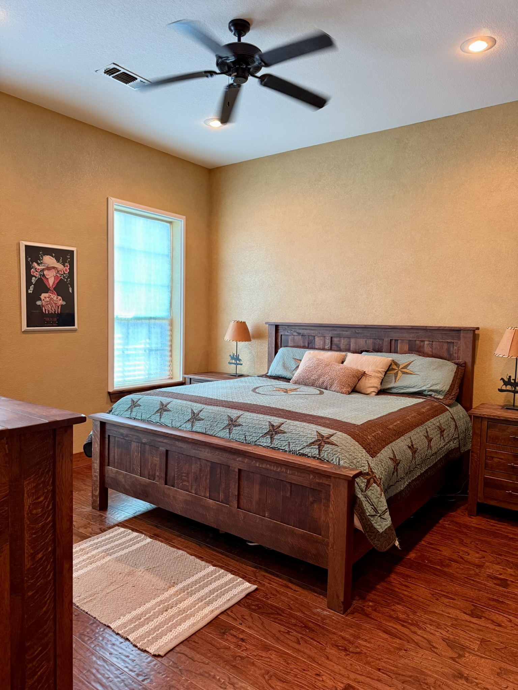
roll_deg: -1.2
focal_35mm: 24
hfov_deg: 56.8
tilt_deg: -3.1
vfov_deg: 71.6
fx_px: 479
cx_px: 259
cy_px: 345
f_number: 1.78
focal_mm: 6.76
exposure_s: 1/60
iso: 320
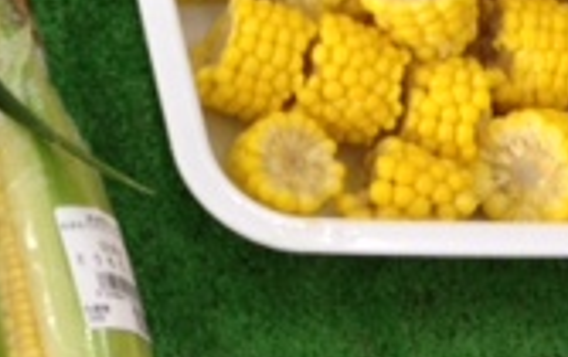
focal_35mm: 142
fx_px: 2202
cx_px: -398
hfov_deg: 13.4
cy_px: -116
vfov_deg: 9.1
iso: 80
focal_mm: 4.28
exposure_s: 1/40
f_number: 2.4
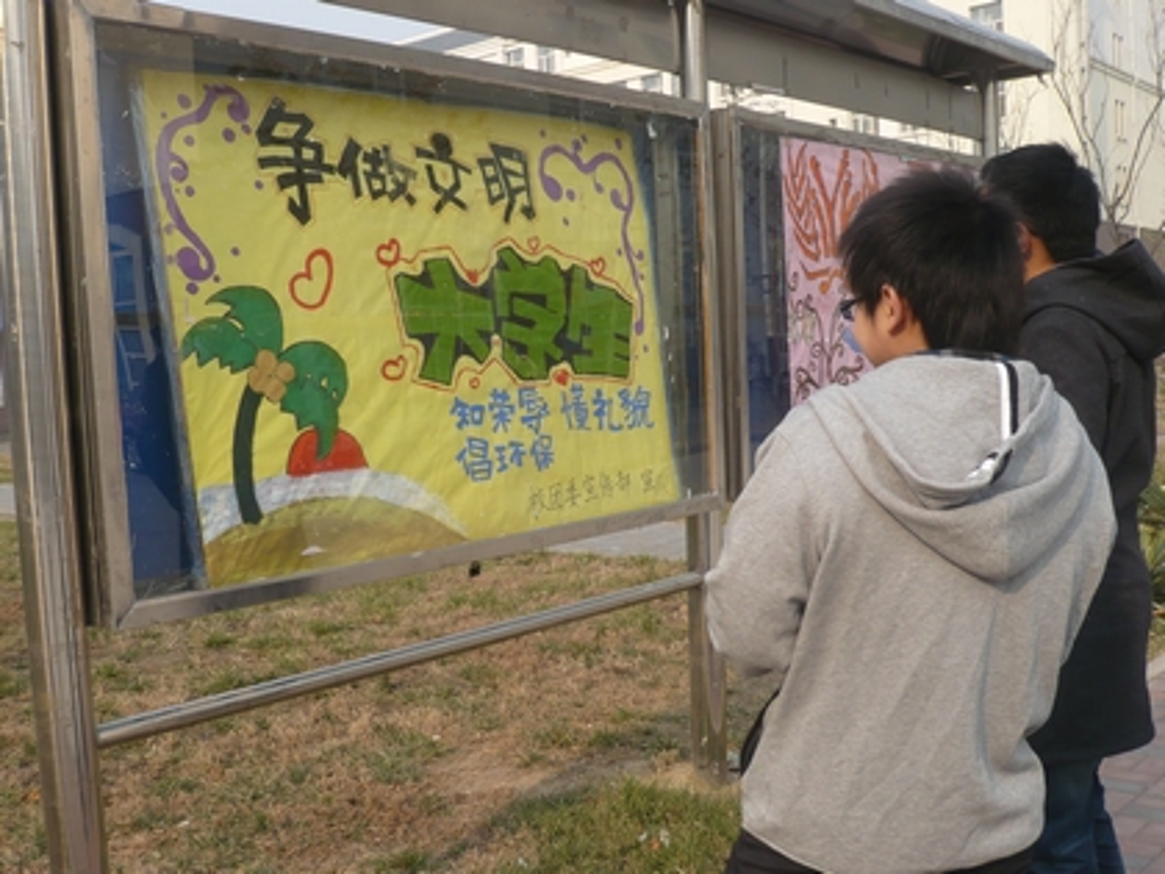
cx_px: 582
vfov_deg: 37.7
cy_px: 437
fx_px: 1279
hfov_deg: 49.0
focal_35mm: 38
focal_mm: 6.2
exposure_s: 1/500
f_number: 3.2
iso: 100
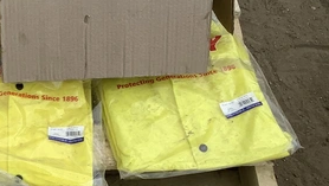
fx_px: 795
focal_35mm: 91
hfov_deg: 21.6
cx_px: -70
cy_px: 111
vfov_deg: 13.3
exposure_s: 1/1456
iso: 25
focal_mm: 3.3
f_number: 2.4
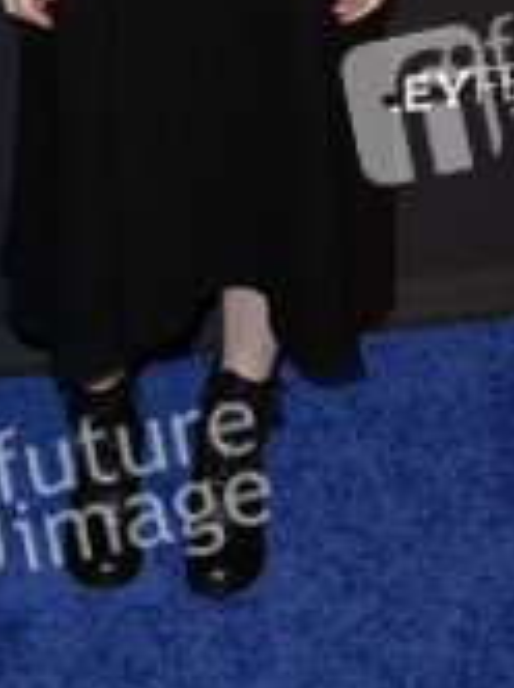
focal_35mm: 102
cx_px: 180
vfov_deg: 18.4
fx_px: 2025
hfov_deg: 14.4
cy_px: -120
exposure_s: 1/250
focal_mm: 44
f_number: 6.3
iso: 250
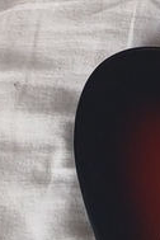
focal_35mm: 165
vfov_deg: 12.3
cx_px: 331
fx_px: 1100
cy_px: 0
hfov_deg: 7.9
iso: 100
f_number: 1.8
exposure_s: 1/50
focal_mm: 4.65
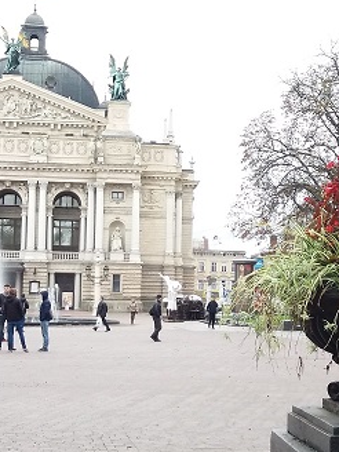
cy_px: 228
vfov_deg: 42.9
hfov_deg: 32.7
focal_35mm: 44
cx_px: 216
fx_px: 575
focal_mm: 3.7
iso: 64
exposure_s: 1/129
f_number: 1.9
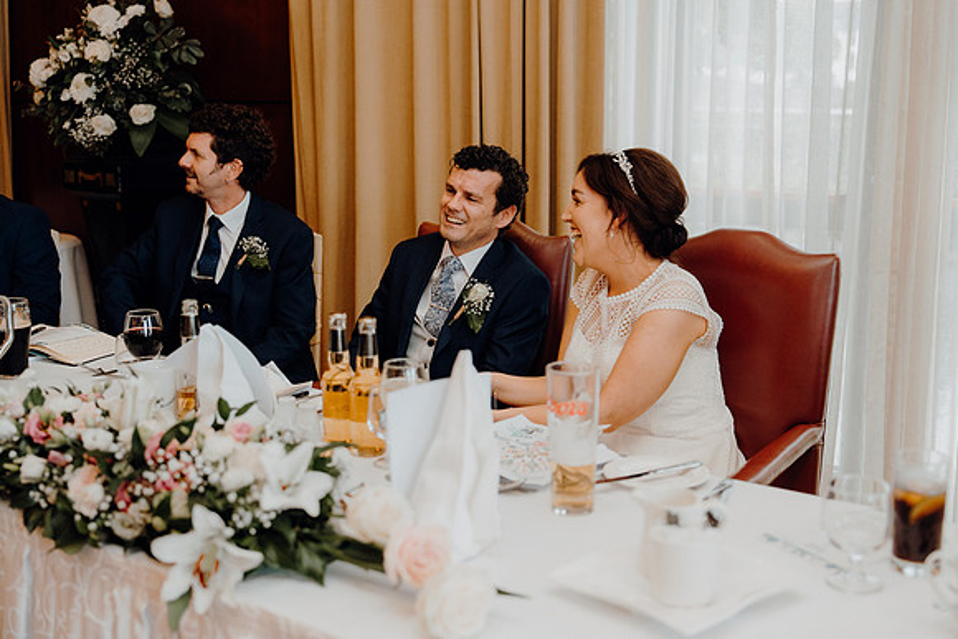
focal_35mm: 45
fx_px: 1198
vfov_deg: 29.9
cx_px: 479
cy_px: 320
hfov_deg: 43.6
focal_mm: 45
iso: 1250
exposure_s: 1/200
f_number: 2.8
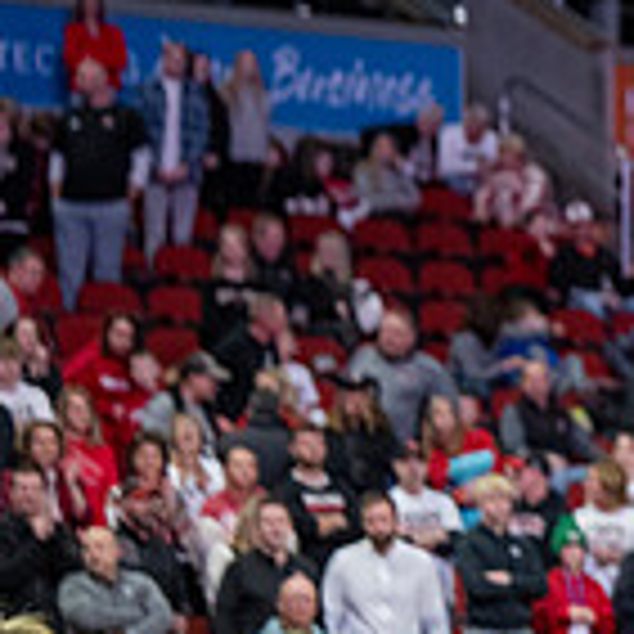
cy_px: 852
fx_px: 5947
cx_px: 1196
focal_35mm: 287
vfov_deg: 6.1
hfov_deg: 6.0
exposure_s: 1/640
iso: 3200
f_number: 2.8
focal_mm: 82
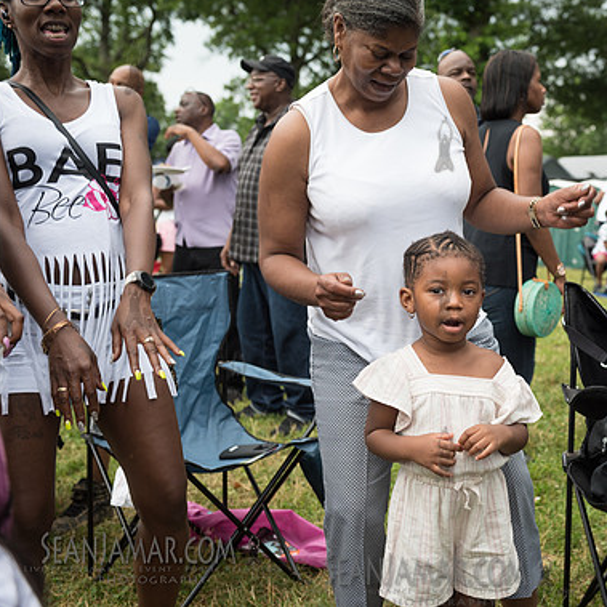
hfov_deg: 32.3
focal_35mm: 52
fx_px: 1032
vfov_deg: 32.8
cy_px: 299
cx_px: 444
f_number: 4
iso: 500
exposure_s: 1/250
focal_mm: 40
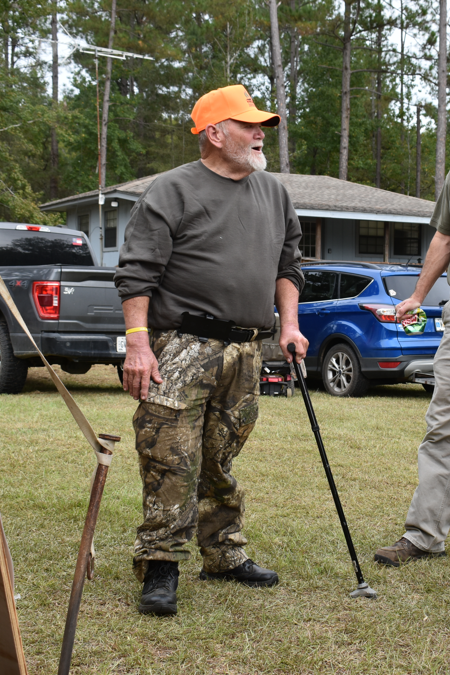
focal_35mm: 57
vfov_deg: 35.2
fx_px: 1064
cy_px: 338
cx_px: 347
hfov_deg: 23.6
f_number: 6.3
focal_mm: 25
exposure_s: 1/250
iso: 200
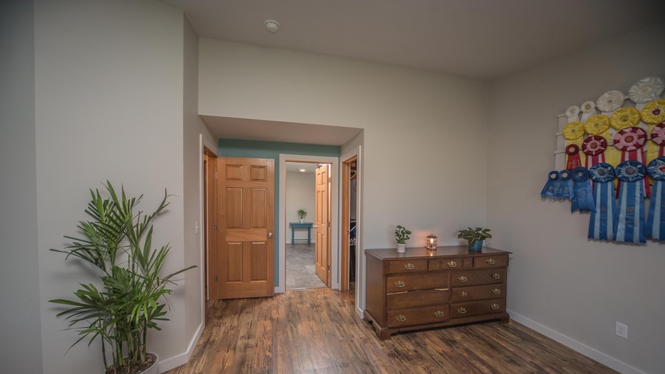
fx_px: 229
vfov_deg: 77.6
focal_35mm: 13
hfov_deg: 110.8
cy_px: 224
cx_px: 326
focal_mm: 12
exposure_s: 1/100
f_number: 4.5
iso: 125
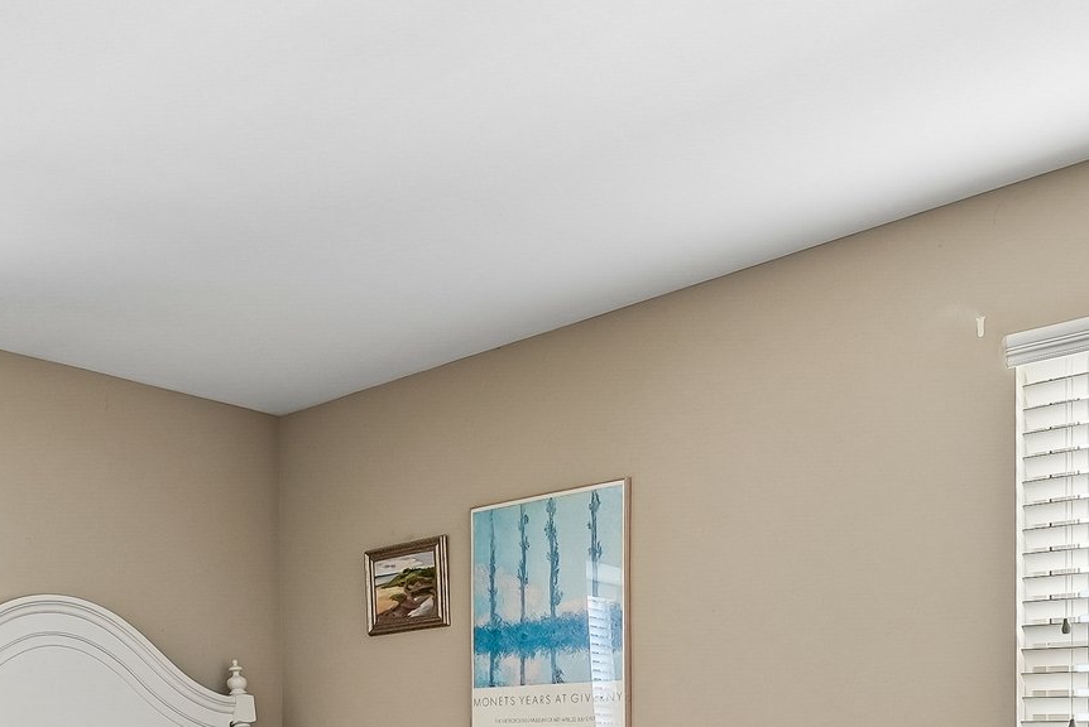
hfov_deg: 47.7
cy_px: 789
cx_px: 328
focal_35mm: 40
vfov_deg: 30.4
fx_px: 1201
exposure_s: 1/15
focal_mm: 16.7
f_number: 7.1
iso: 640
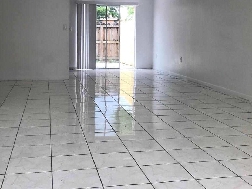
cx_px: 121
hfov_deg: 39.6
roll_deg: -0.9
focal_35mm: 48
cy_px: 44
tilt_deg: -0.1
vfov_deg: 29.7
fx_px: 349
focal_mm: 3.99
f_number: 1.8
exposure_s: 1/123
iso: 20
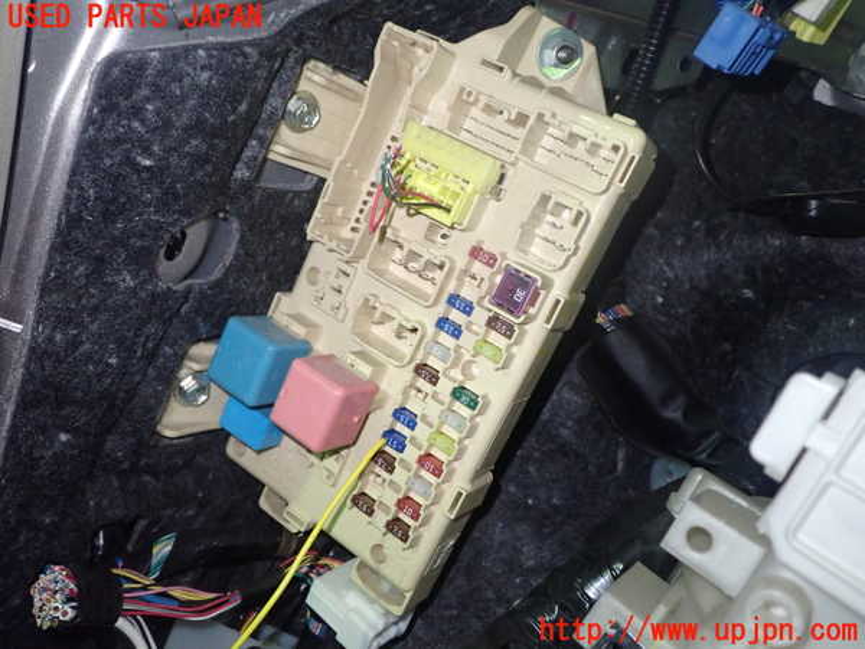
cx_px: 432
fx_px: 750
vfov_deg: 46.8
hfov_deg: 60.0
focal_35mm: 30
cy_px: 324
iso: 500
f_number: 2.3
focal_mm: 5.4
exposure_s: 1/30
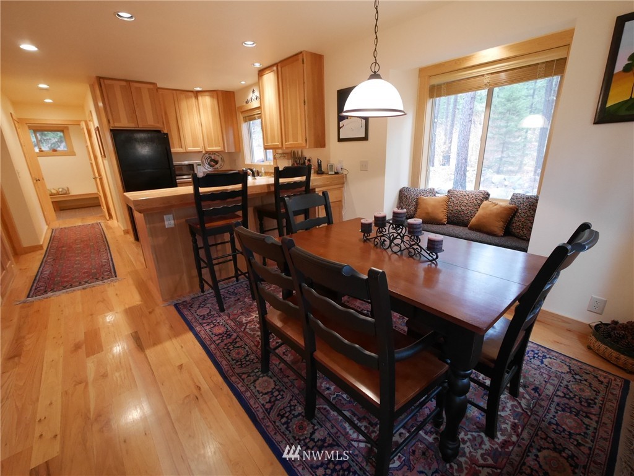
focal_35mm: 16
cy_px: 238
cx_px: 317
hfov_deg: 94.5
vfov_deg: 78.1
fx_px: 293
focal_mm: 8
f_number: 4
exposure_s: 1/60
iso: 2500
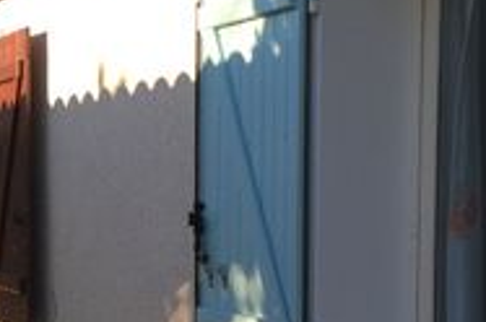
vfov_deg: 13.9
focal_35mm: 97
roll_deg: +1.0
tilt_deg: -3.9
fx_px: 1307
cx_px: -60
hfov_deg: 20.0
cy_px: 293
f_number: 2.2
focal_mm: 4.15
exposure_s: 1/541
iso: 25
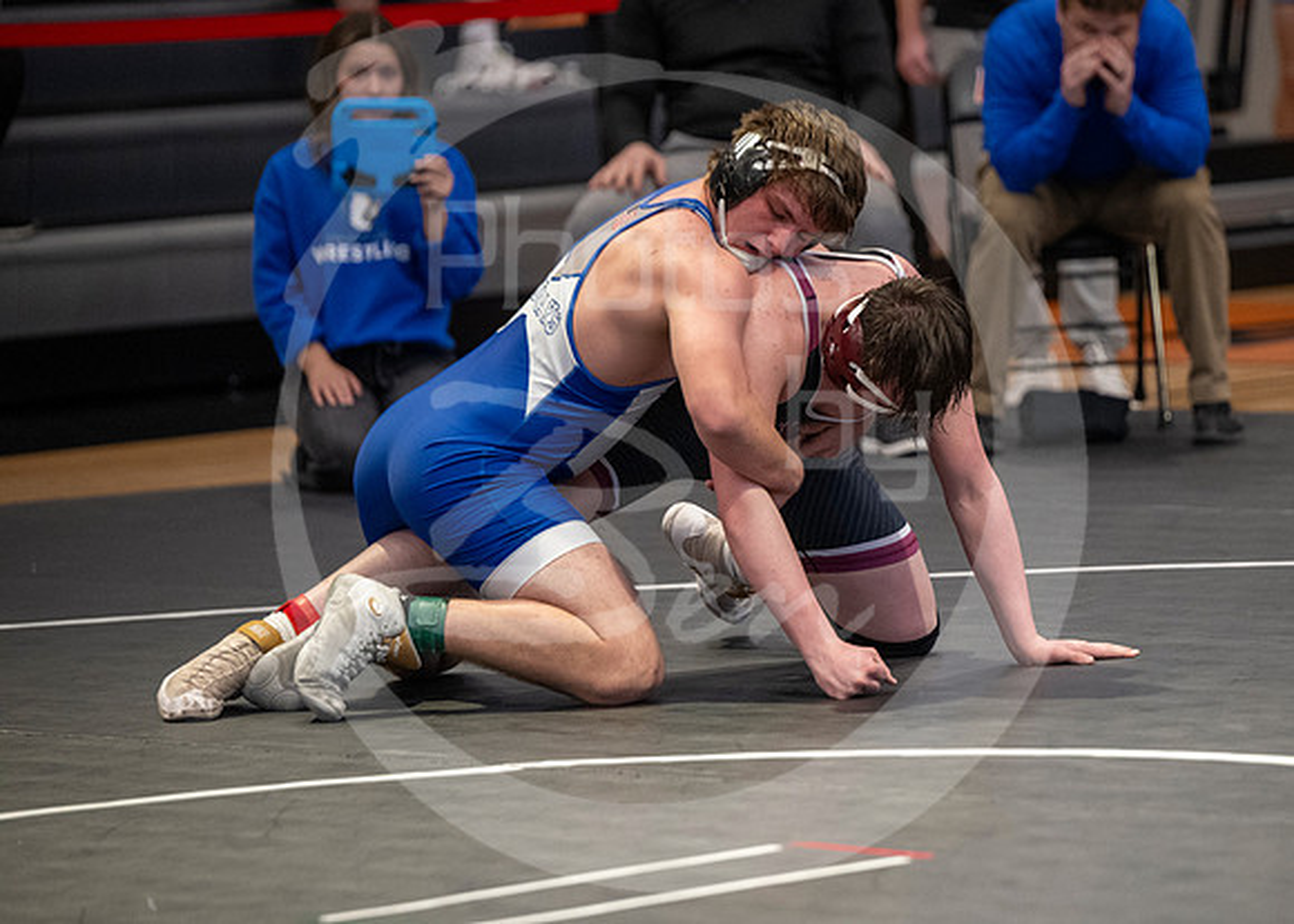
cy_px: 604
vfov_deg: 5.3
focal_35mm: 271
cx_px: 943
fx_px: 9954
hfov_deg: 7.4
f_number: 2.8
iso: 3200
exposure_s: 1/1000
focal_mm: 190
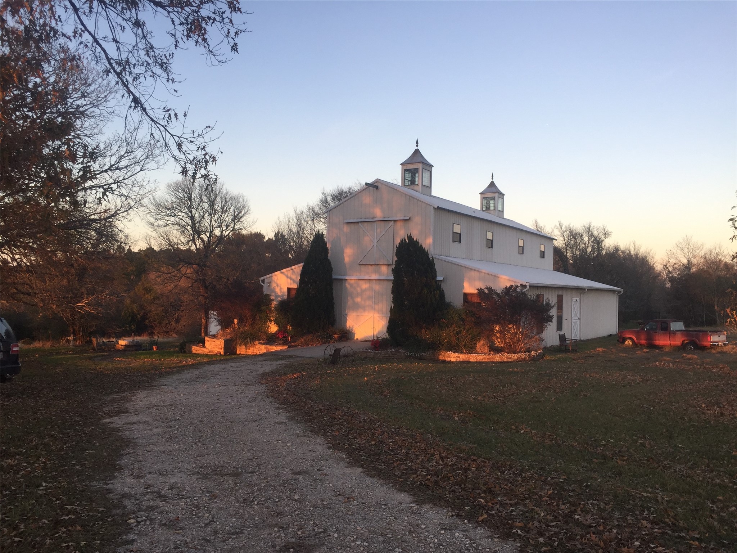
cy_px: 276
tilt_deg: +1.5
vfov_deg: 48.2
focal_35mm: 29
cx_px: 368
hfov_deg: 61.7
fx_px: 617
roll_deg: -0.6
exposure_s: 1/151
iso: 32
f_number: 2.2
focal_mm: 4.15
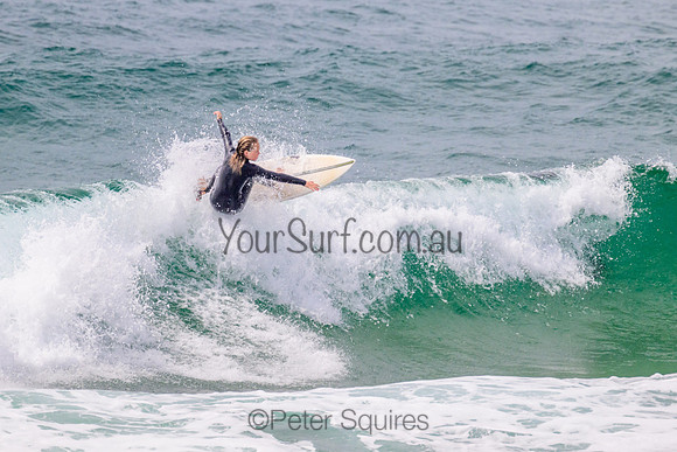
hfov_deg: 2.0
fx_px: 18925
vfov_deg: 1.4
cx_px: 340
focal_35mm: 1006
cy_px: 168
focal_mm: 800
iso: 900
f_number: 11
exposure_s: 1/2000
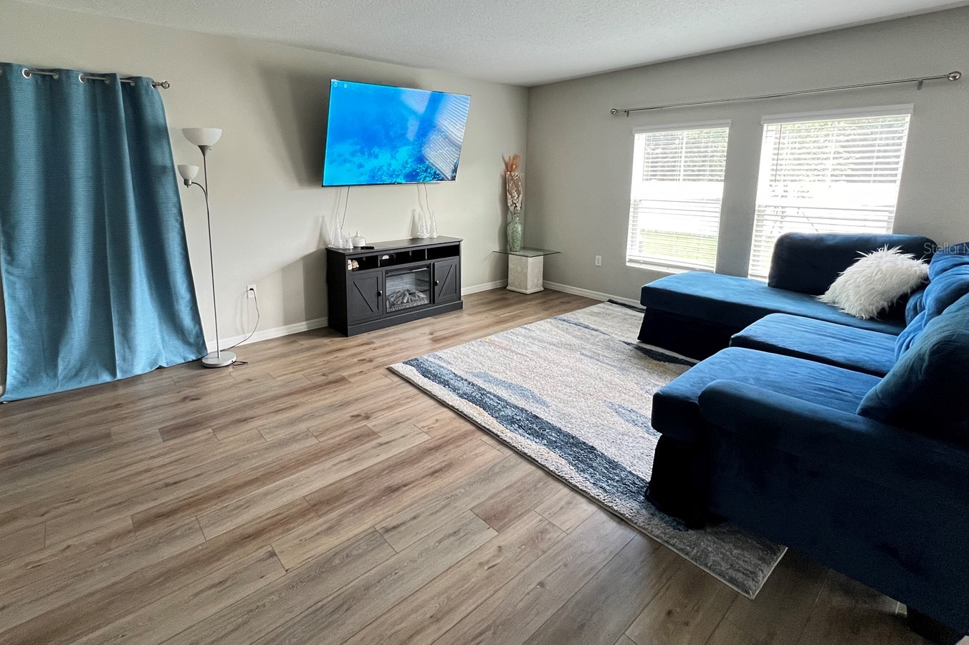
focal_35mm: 16
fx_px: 431
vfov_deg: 72.7
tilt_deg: -10.5
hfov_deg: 96.1
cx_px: 418
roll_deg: +0.4
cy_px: 248
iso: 320
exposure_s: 1/60
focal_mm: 1.57
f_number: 1.8
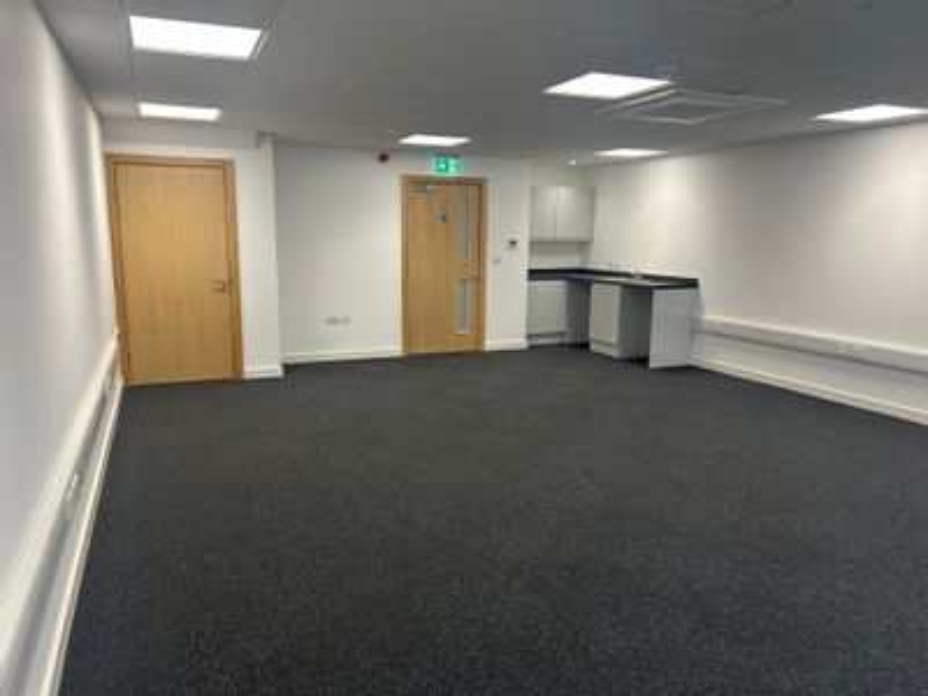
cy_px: 348
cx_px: 464
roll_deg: -0.3
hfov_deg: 67.3
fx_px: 697
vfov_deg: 53.1
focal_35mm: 26
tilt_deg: -9.4
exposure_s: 1/100
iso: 64
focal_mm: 5.7
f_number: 1.5
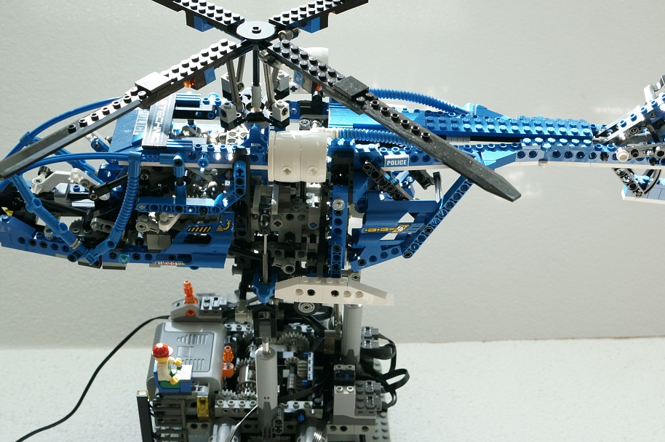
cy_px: 231
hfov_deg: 31.9
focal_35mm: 63
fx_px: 1163
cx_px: 341
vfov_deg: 21.5
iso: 400
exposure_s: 1/125
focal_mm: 30
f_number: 5.6
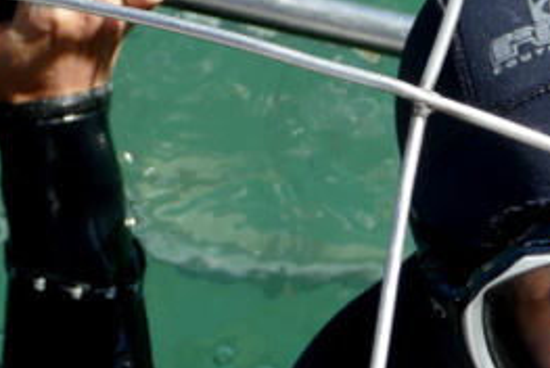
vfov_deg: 11.1
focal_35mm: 123
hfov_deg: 16.1
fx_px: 1881
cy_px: 302
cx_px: 606
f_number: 3.4
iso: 125
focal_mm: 19.84
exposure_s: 1/800
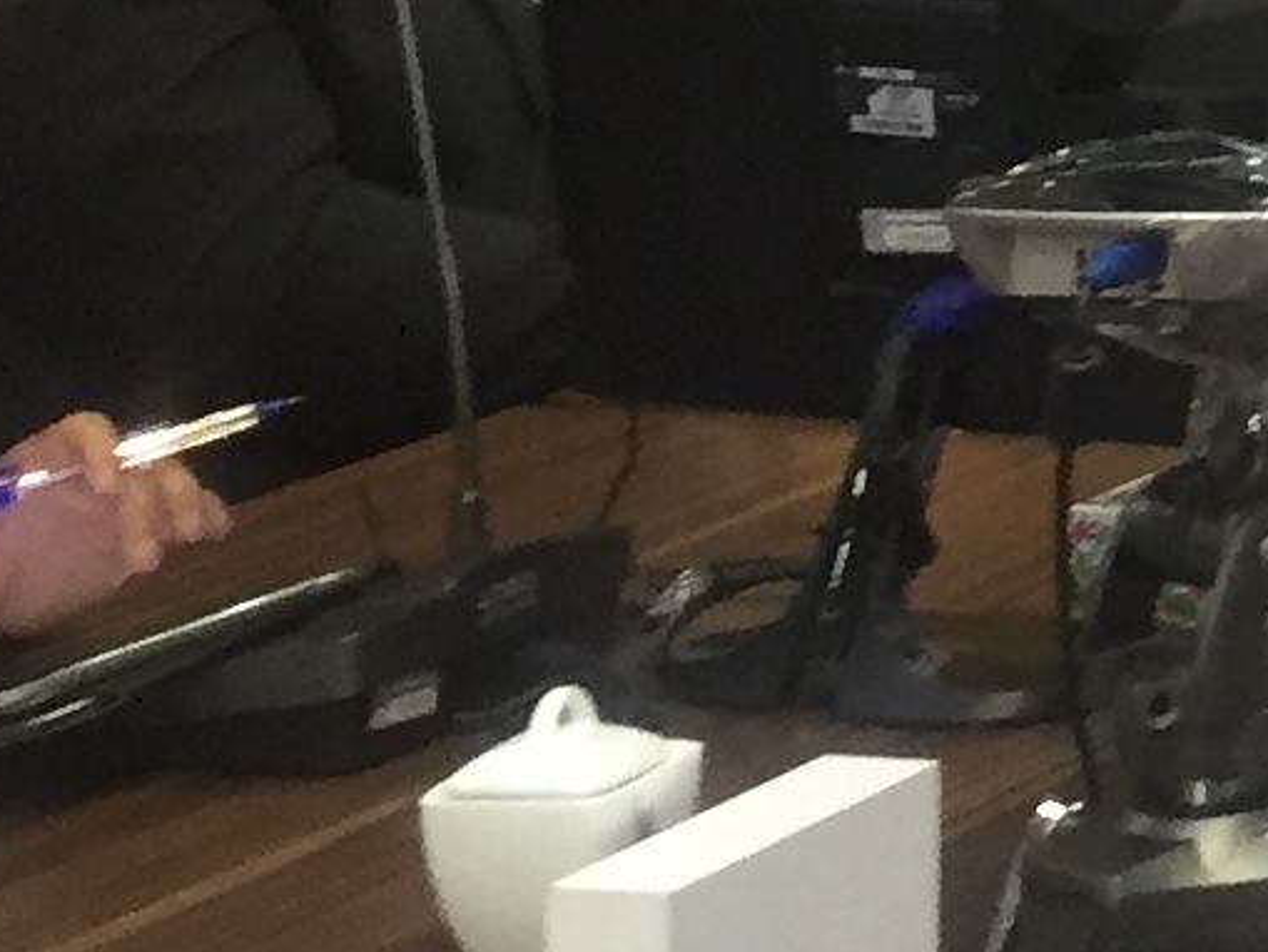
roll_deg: -0.7
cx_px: 2912
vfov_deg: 7.7
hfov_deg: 9.6
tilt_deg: -1.1
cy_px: -800
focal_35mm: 186
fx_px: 6815
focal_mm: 4.15
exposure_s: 1/33
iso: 160
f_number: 2.2
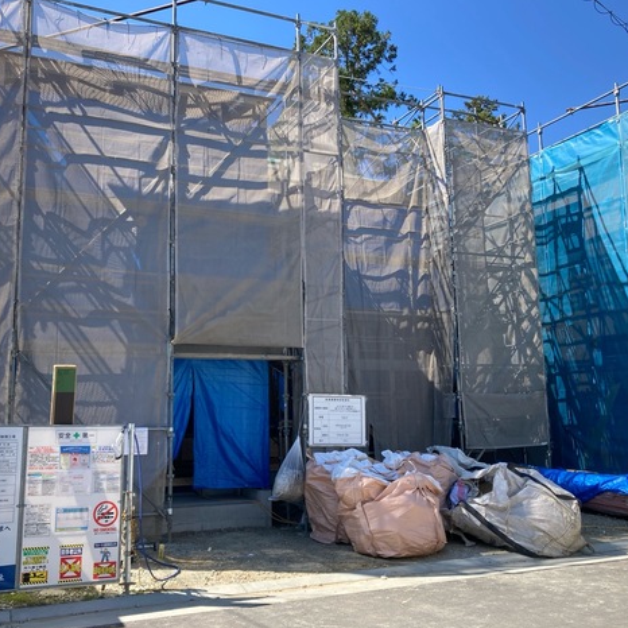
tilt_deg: +7.9
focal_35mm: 34
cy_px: 313
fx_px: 698
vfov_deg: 48.5
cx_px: 282
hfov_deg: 48.4
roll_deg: -0.6
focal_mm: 3.99
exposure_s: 1/906
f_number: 1.8
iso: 20
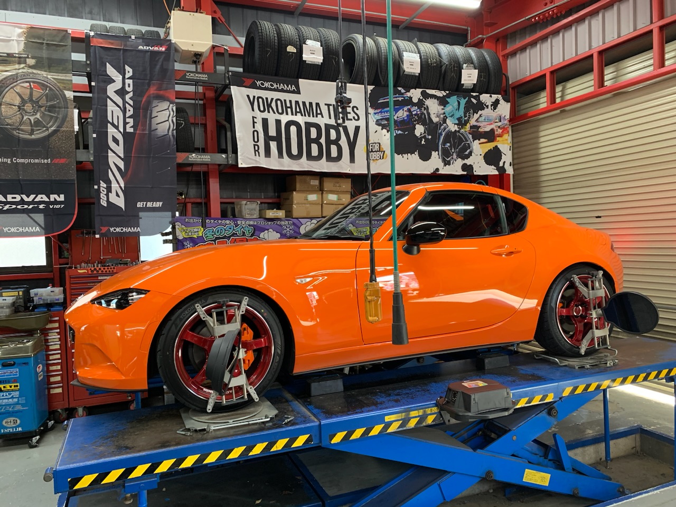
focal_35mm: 26
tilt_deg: -2.2
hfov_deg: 67.3
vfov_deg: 53.1
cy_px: 254
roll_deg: +2.8
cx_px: 338
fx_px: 508
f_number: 1.8
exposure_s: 1/60
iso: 200
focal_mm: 4.25
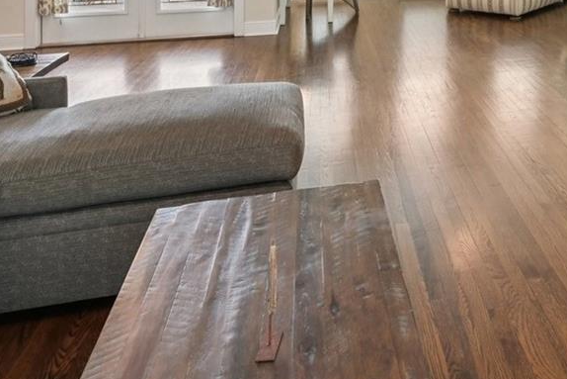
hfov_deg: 45.9
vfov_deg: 28.1
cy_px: -116
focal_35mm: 39
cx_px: 486
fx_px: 614
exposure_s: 1/40
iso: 400
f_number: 8
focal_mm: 14
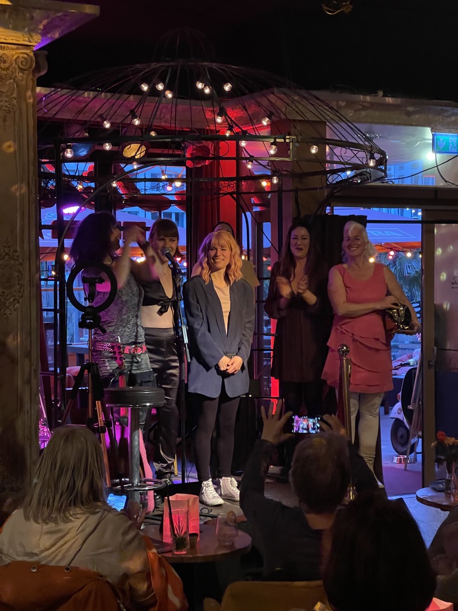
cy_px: 306
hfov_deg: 22.9
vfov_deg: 30.3
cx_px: 229
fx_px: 1129
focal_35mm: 64
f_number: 2.2
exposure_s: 1/30
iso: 1600
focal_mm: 7.5
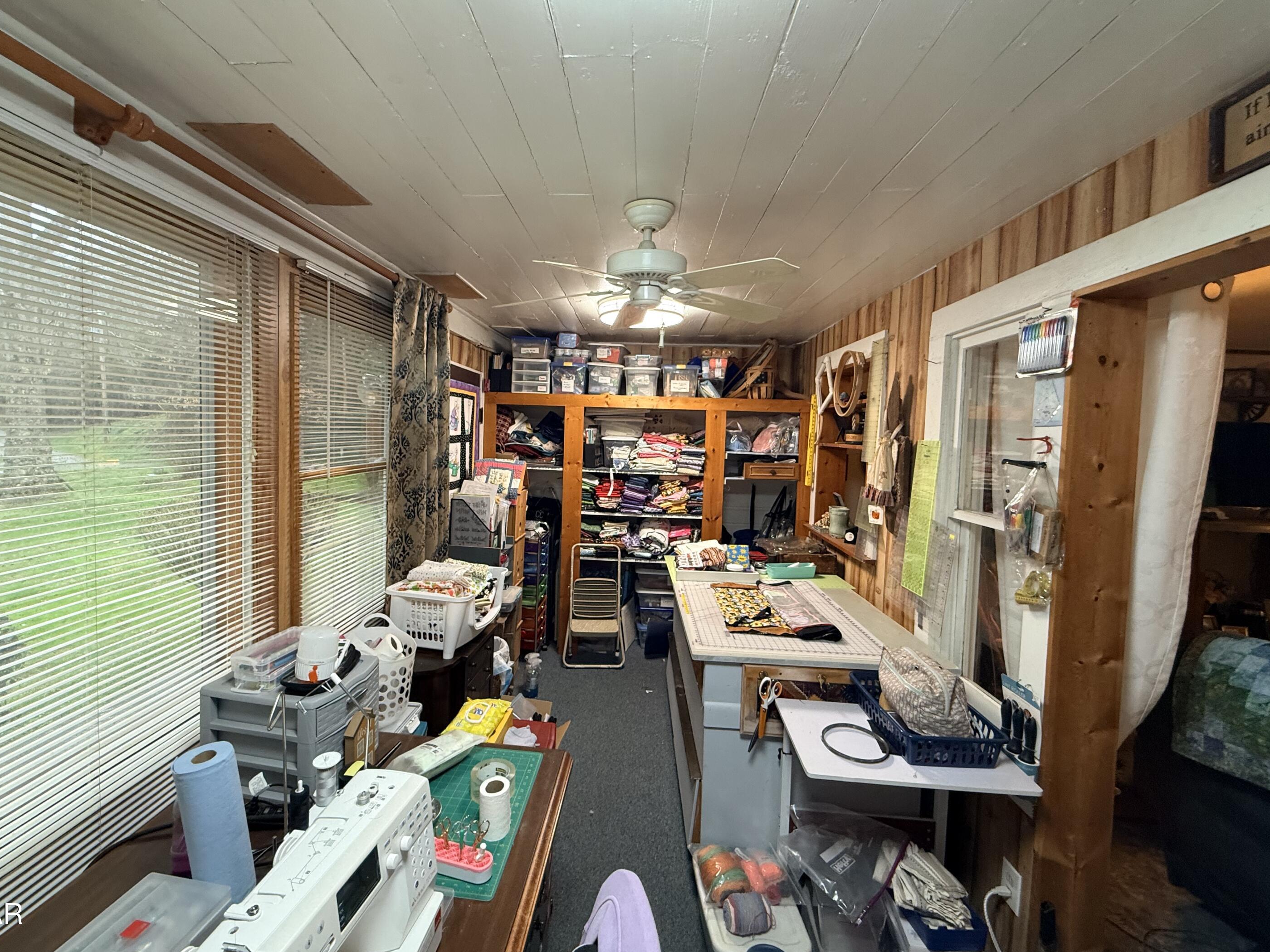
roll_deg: -0.9
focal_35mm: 15
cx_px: 597
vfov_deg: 81.7
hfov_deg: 98.1
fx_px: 550
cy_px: 451
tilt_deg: -1.7
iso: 200
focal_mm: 2.22
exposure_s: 1/60
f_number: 2.2
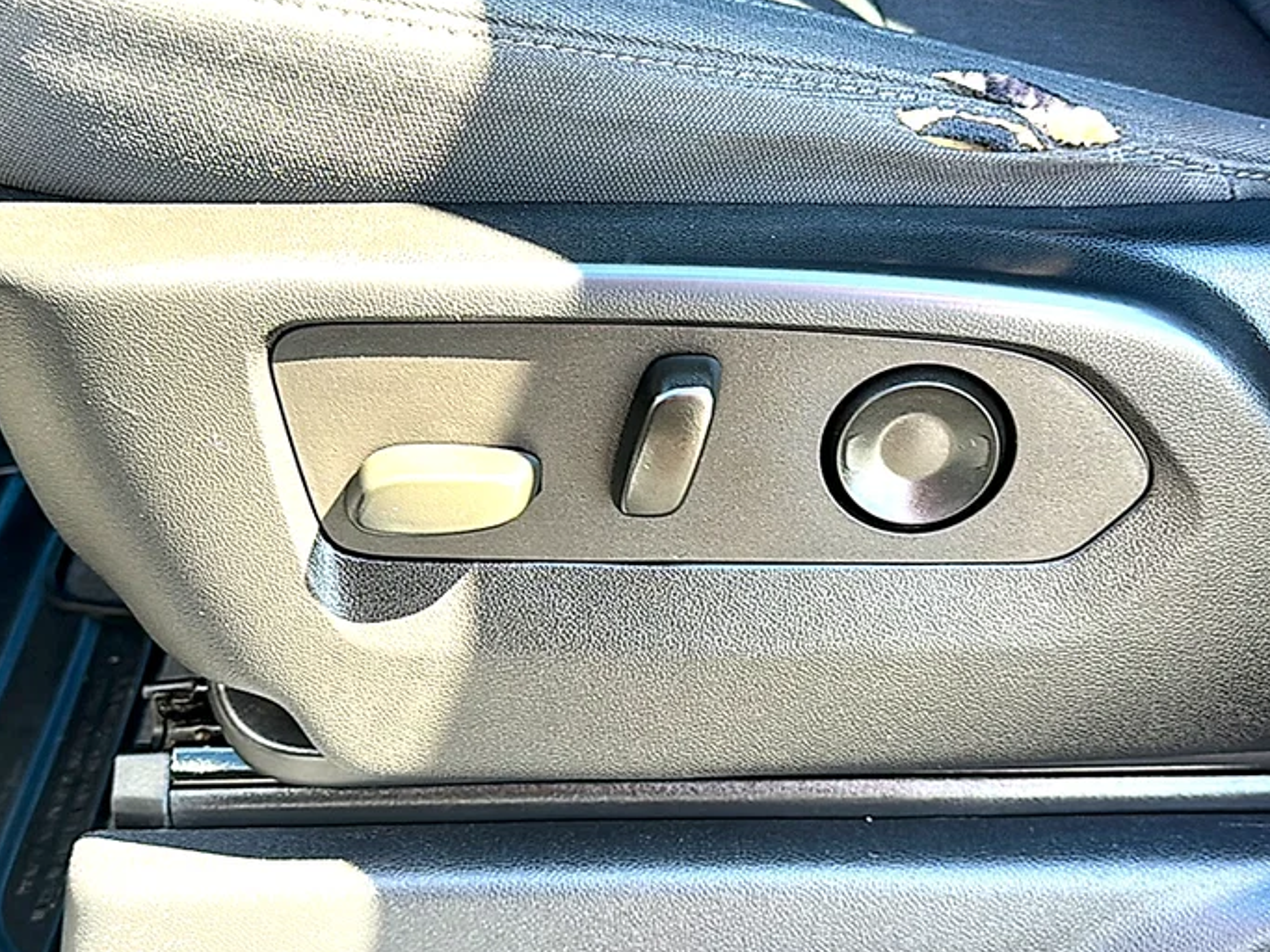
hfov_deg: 46.8
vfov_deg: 35.9
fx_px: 1467
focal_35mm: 40
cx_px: 628
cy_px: 483
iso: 80
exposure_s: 1/102
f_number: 1.78
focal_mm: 6.86
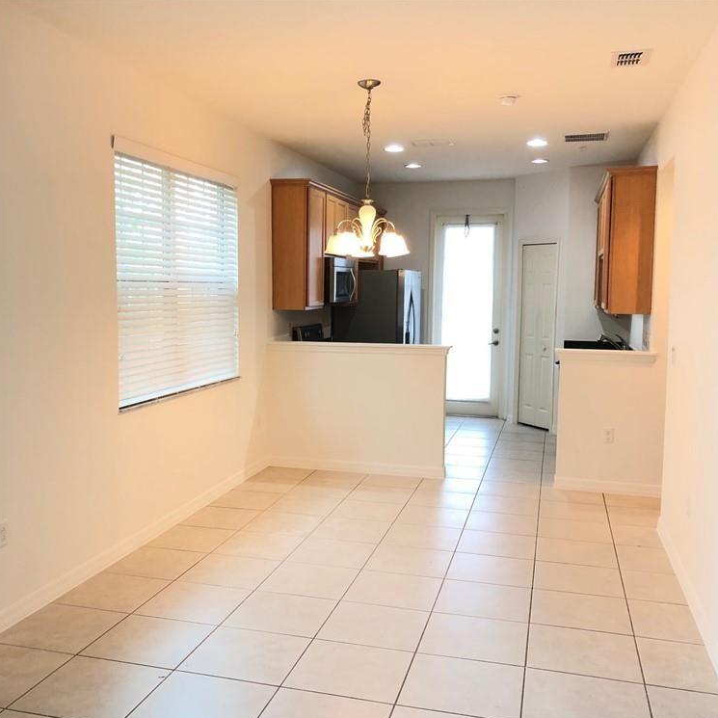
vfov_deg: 48.4
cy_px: 368
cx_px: 318
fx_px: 798
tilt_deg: -5.4
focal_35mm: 34
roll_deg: +0.4
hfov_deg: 48.4
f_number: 1.8
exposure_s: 1/20
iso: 40
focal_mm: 4
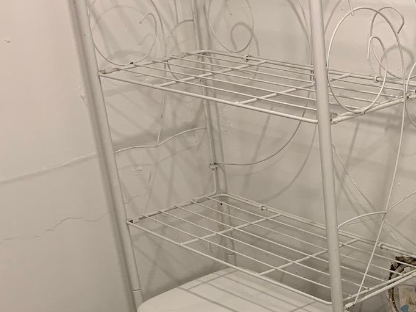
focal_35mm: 77
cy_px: 432
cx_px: 305
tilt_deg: -30.7
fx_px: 926
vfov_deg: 17.6
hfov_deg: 25.1
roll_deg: +4.2
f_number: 1.8
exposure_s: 1/60
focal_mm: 4.25
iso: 80
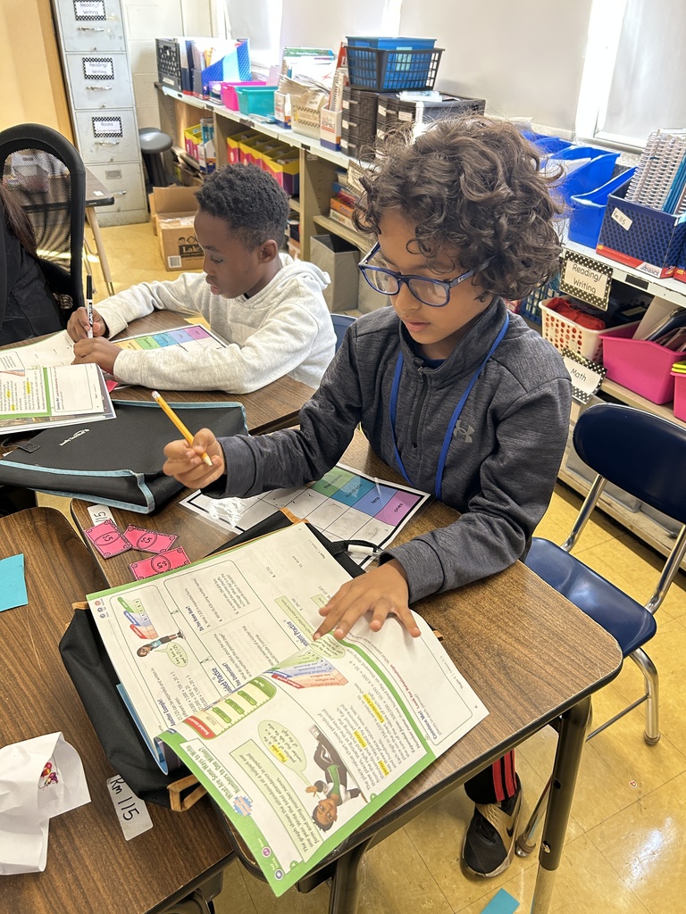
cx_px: 343
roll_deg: -0.3
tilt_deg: -34.2
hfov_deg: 53.1
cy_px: 457
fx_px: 687
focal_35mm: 26
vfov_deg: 67.3
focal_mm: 5.7
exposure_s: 1/60
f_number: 1.5
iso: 160
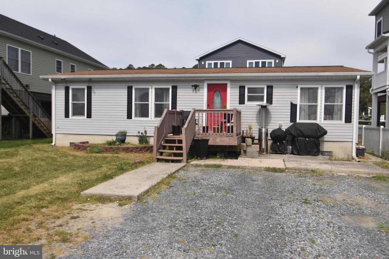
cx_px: 194
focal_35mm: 30
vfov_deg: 43.6
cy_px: 130
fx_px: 324
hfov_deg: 61.9
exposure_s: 1/200
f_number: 11
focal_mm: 20
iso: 100
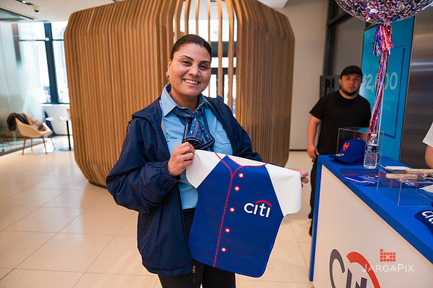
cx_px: 216
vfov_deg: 53.1
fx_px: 288
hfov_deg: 73.8
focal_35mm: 24
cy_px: 144
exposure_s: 1/200
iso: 400
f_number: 4
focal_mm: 24
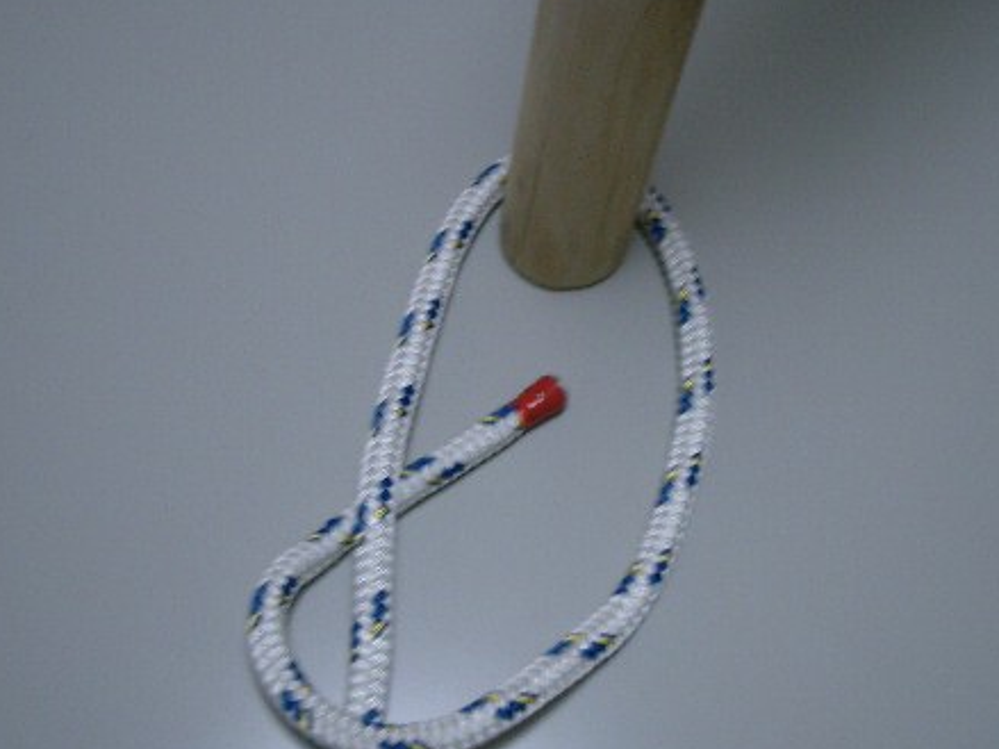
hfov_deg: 37.5
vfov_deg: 28.5
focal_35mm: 51
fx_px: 1471
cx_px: 462
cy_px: 430
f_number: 2.6
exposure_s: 1/50
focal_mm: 5.8
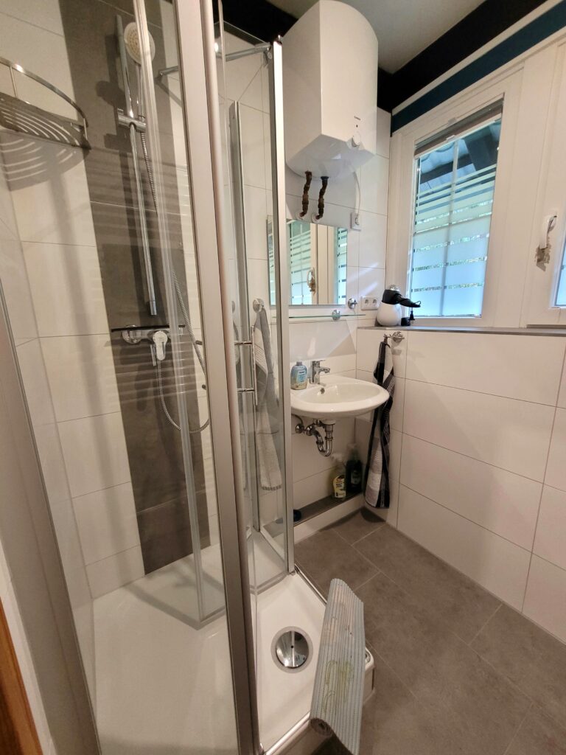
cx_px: 283
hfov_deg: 89.9
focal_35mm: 13
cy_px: 378
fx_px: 283
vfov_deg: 106.2
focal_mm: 1.74
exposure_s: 1/33
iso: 500
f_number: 2.2
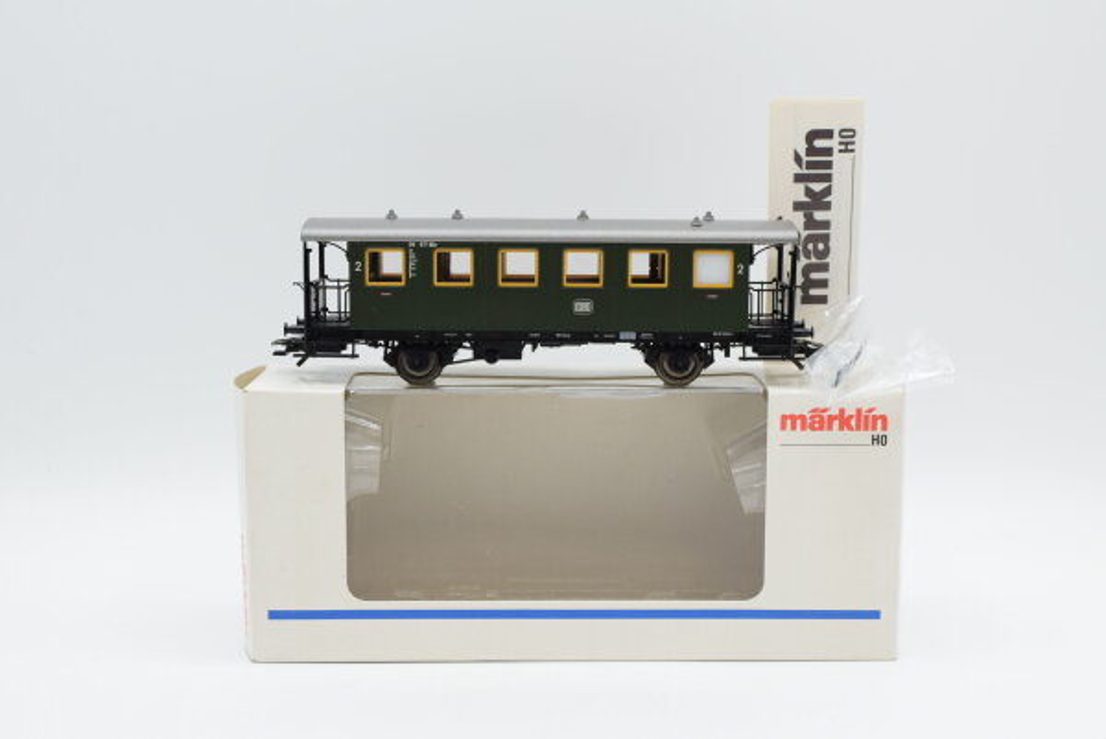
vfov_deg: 25.8
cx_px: 553
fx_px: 1614
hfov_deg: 37.8
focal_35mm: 52
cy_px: 370
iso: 400
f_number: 8
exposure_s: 1/200
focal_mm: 35
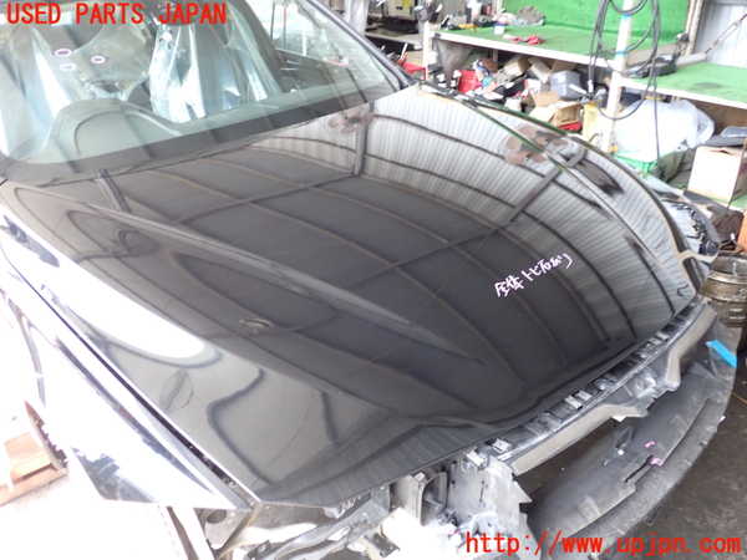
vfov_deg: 46.8
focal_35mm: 30
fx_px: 647
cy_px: 280
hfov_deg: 60.0
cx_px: 374
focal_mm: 5.4
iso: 160
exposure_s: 1/60
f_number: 2.3
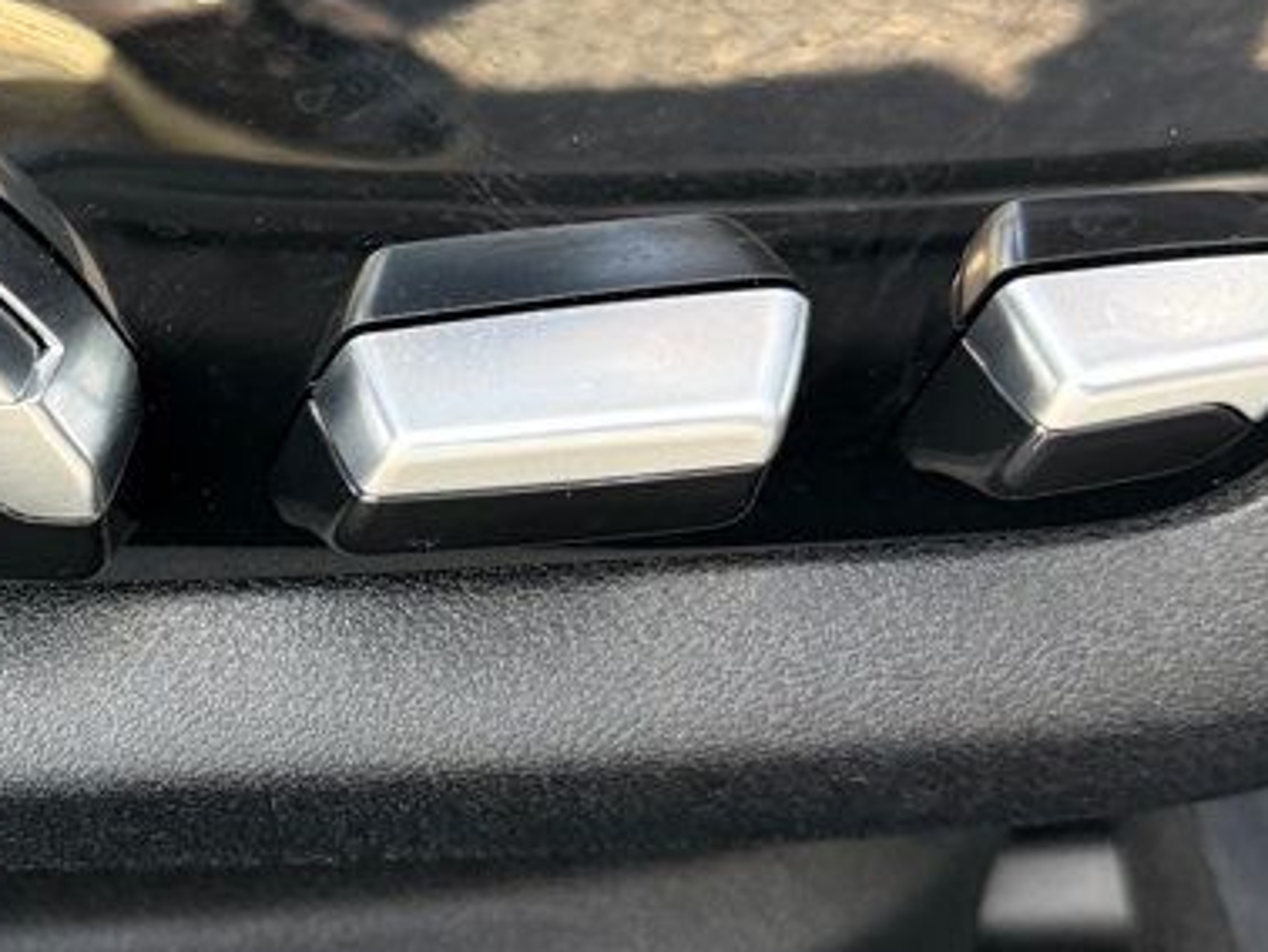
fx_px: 2382
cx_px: 10
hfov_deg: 28.1
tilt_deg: -46.3
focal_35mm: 65
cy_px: 499
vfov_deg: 22.6
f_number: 1.78
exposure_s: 1/176
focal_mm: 6.76
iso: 200
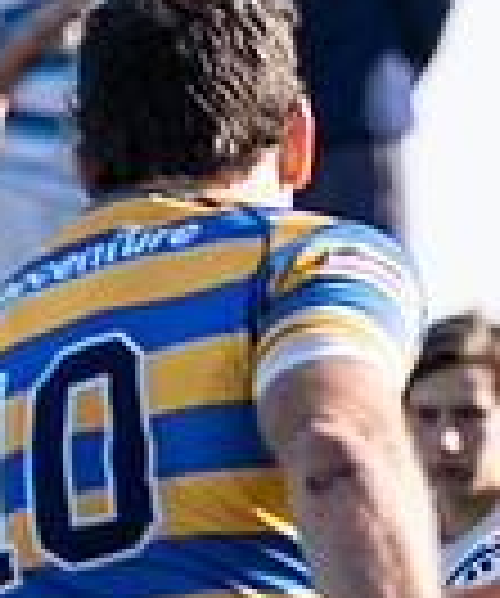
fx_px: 17493
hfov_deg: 1.6
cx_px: 69
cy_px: 876
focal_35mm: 970
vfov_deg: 2.0
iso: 100
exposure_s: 1/800
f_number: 2.8
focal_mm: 115
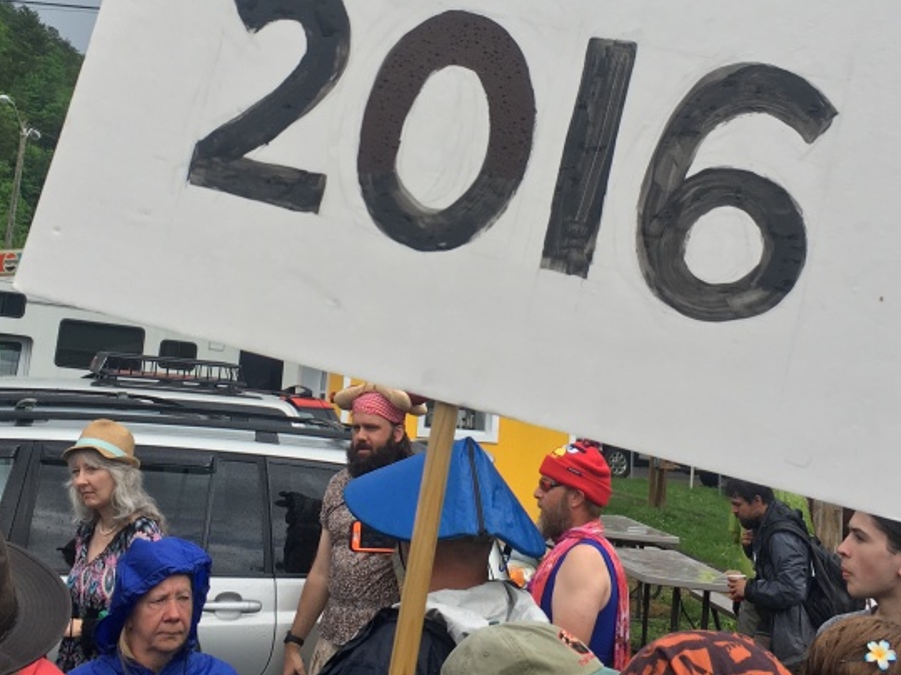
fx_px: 1432
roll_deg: -4.5
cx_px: 430
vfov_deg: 26.2
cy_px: 172
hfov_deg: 34.9
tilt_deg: +9.0
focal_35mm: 55
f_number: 2.2
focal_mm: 4.15
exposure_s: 1/680
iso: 25
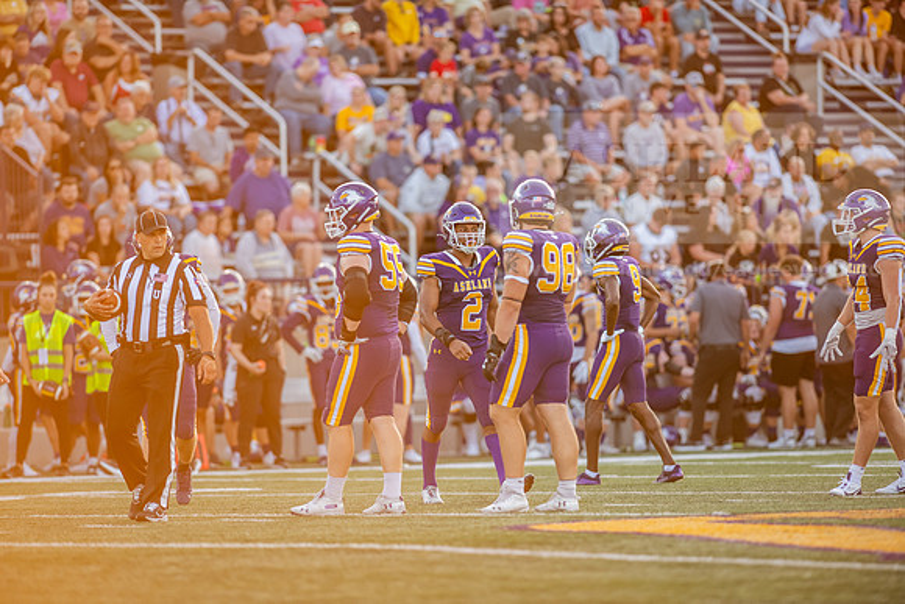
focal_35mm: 300
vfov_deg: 4.6
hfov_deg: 6.9
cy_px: 302
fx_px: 7543
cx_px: 452
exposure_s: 1/1000
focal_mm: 300
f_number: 3.2
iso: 1000
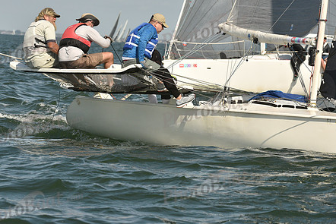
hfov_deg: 7.1
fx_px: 2698
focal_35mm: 289
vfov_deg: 4.8
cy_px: 79
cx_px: 123
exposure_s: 1/1250
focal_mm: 220
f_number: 9
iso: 400
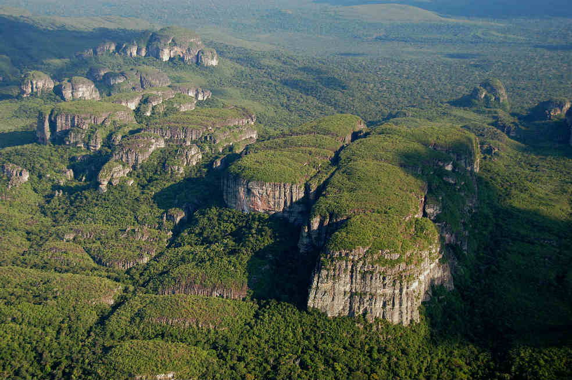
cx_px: 286
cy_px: 190
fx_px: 858
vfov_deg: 25.0
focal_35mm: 54
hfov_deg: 36.9
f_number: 5.6
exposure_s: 1/320
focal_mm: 36
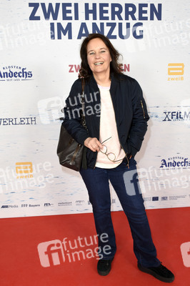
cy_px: 143
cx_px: 95
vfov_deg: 57.3
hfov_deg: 39.9
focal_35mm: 33
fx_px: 262
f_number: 6.3
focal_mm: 22
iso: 640
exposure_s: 1/60
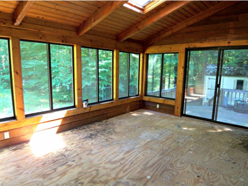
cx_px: 124
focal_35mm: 23
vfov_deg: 58.9
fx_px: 165
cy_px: 93
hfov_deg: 73.9
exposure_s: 1/30
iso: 100
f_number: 2.8
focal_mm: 3.8
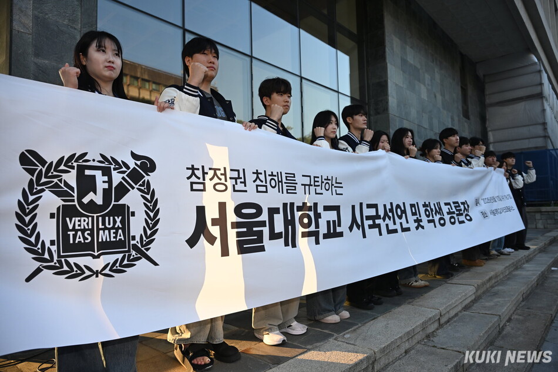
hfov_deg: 73.8
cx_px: 279
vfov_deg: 53.1
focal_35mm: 24
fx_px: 372
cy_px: 186
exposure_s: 1/400
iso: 280
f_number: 4
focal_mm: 24
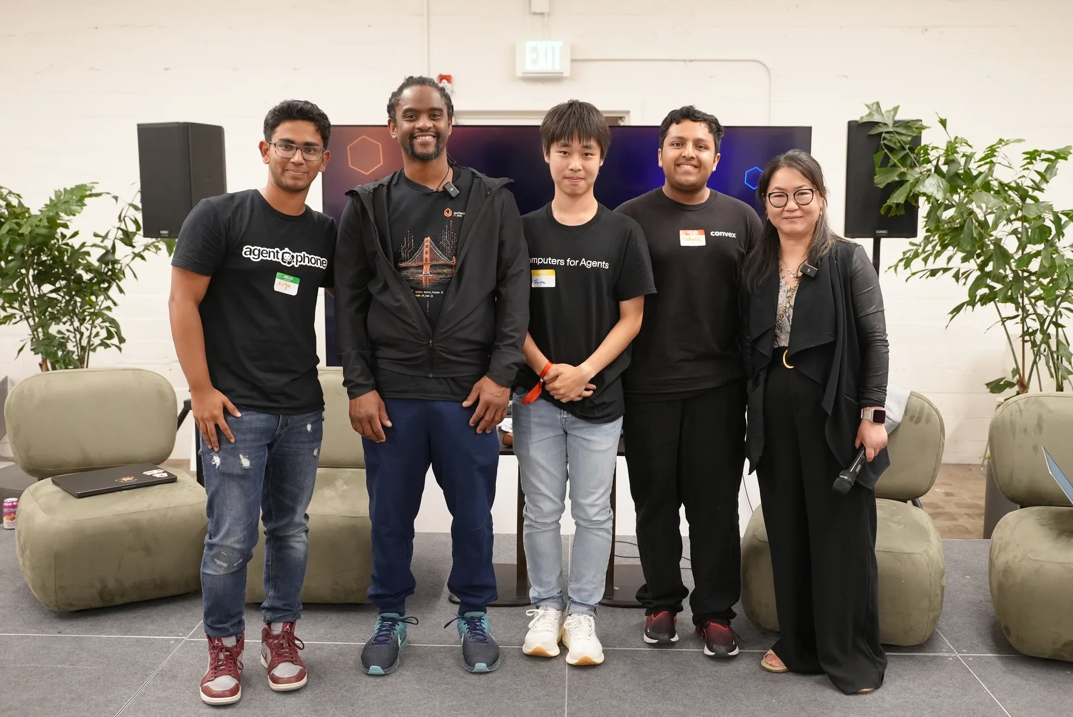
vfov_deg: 35.1
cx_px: 536
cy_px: 358
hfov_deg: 50.7
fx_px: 1133
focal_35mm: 38
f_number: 4
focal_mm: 38
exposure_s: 1/160
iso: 4000
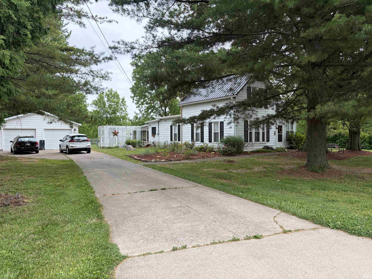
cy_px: 140
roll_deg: +0.8
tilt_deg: +0.3
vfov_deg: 53.1
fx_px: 279
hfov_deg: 67.3
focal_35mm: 26
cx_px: 186
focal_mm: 5.96
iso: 64
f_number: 1.6
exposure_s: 1/375
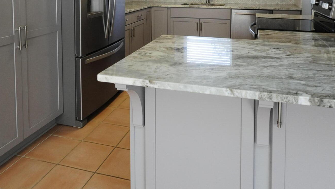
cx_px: 168
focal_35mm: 32
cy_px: -6
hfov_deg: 61.0
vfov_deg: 33.2
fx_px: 284
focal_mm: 20
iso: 2500
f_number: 7.1
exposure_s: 1/125
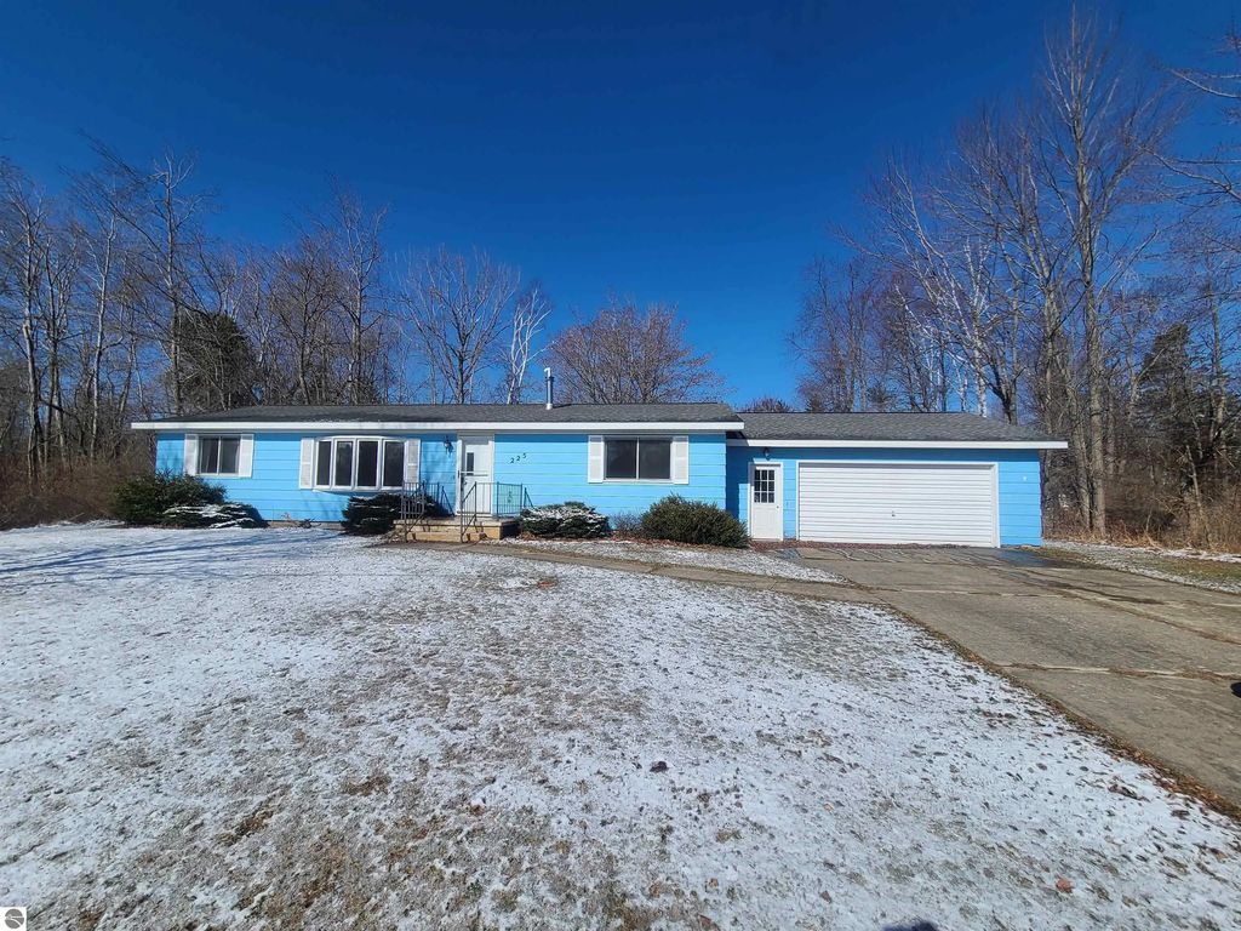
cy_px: 466
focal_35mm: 13
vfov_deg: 89.9
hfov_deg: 106.2
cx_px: 620
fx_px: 466
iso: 50
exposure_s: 1/3143
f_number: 2.2
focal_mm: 2.2
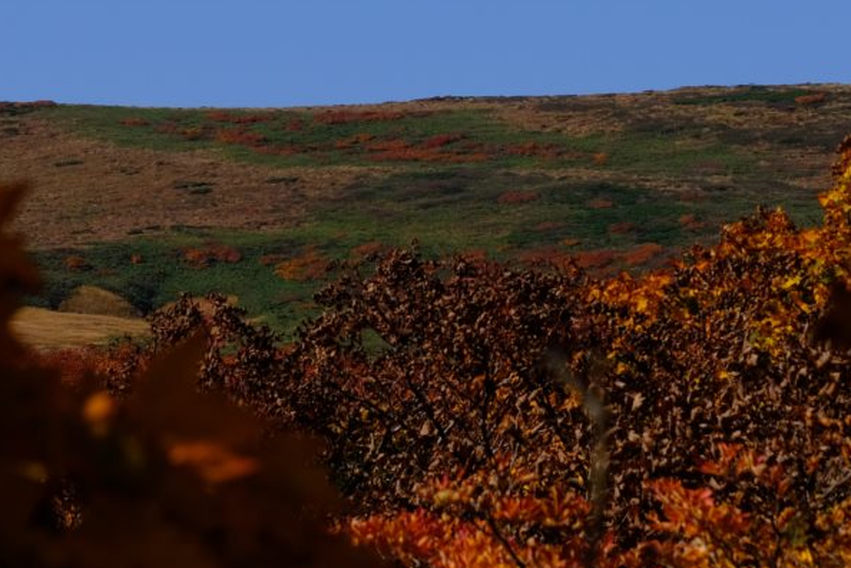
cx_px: 357
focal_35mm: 283
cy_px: -47
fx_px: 6689
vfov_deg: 4.8
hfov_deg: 7.3
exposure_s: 1/280
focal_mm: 74.4
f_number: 13
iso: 200
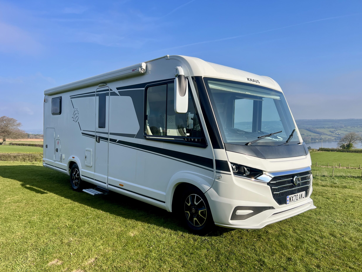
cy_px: 141
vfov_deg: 51.3
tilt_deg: -5.0
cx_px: 180
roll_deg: +1.8
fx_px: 282
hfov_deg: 65.3
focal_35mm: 27
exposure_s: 1/3460
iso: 50
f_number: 1.5
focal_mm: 5.7
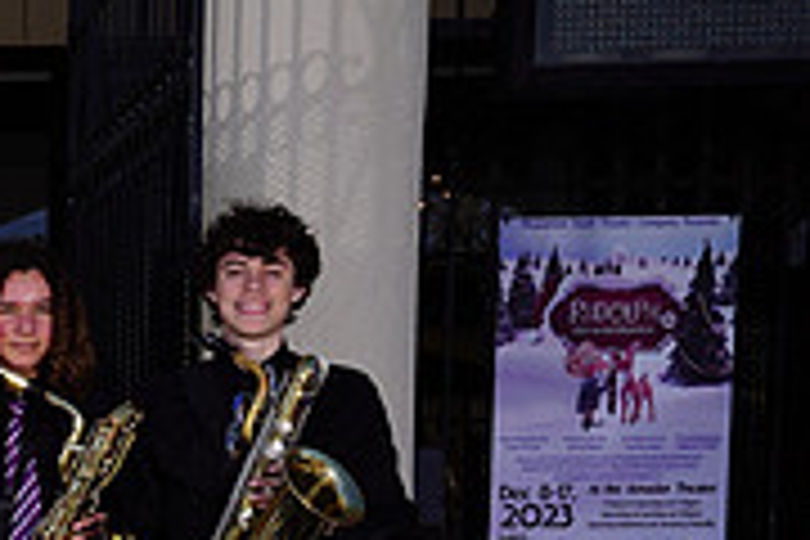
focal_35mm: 132
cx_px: -486
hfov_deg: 14.3
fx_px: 2970
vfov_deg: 10.0
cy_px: 853
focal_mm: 41
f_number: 9
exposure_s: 1/250
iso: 100
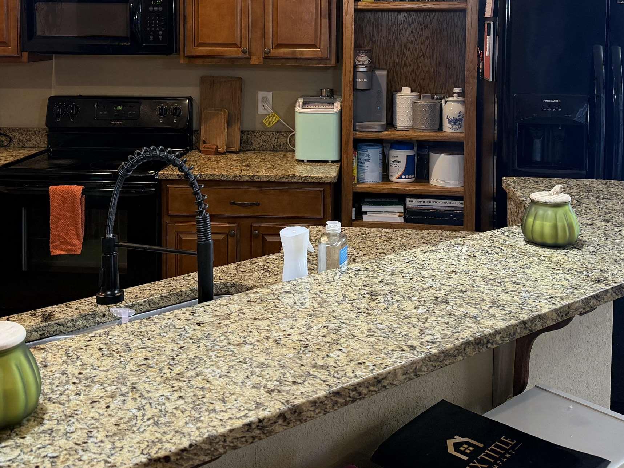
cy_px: 76
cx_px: 285
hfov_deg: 43.8
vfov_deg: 32.4
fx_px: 775
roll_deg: -0.2
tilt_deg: -2.8
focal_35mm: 43
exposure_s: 1/60
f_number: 1.78
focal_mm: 6.76
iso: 250
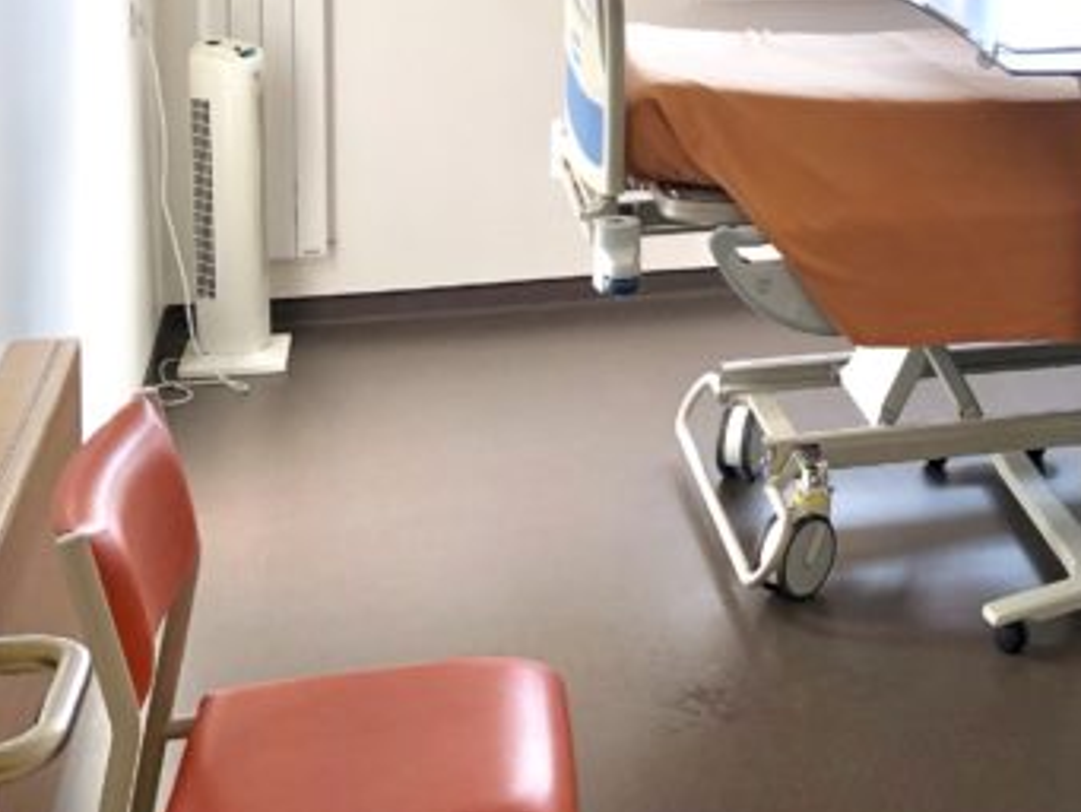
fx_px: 1968
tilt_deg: -7.0
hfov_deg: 28.9
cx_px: 1056
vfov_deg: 22.4
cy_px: -3
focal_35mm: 63
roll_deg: -2.0
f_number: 1.8
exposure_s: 1/120
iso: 40
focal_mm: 3.99
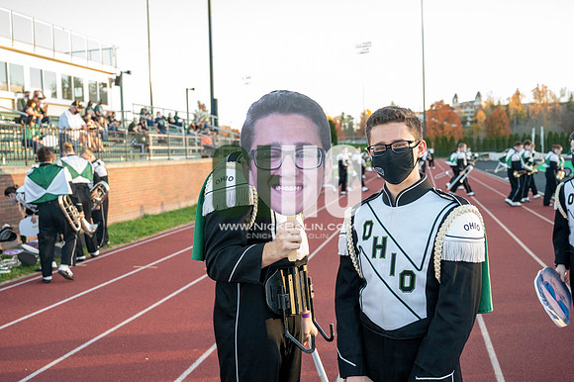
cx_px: 287
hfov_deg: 53.2
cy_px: 191
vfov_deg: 36.8
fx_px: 574
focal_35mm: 36
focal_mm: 36
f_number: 4
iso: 4000
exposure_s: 1/2000
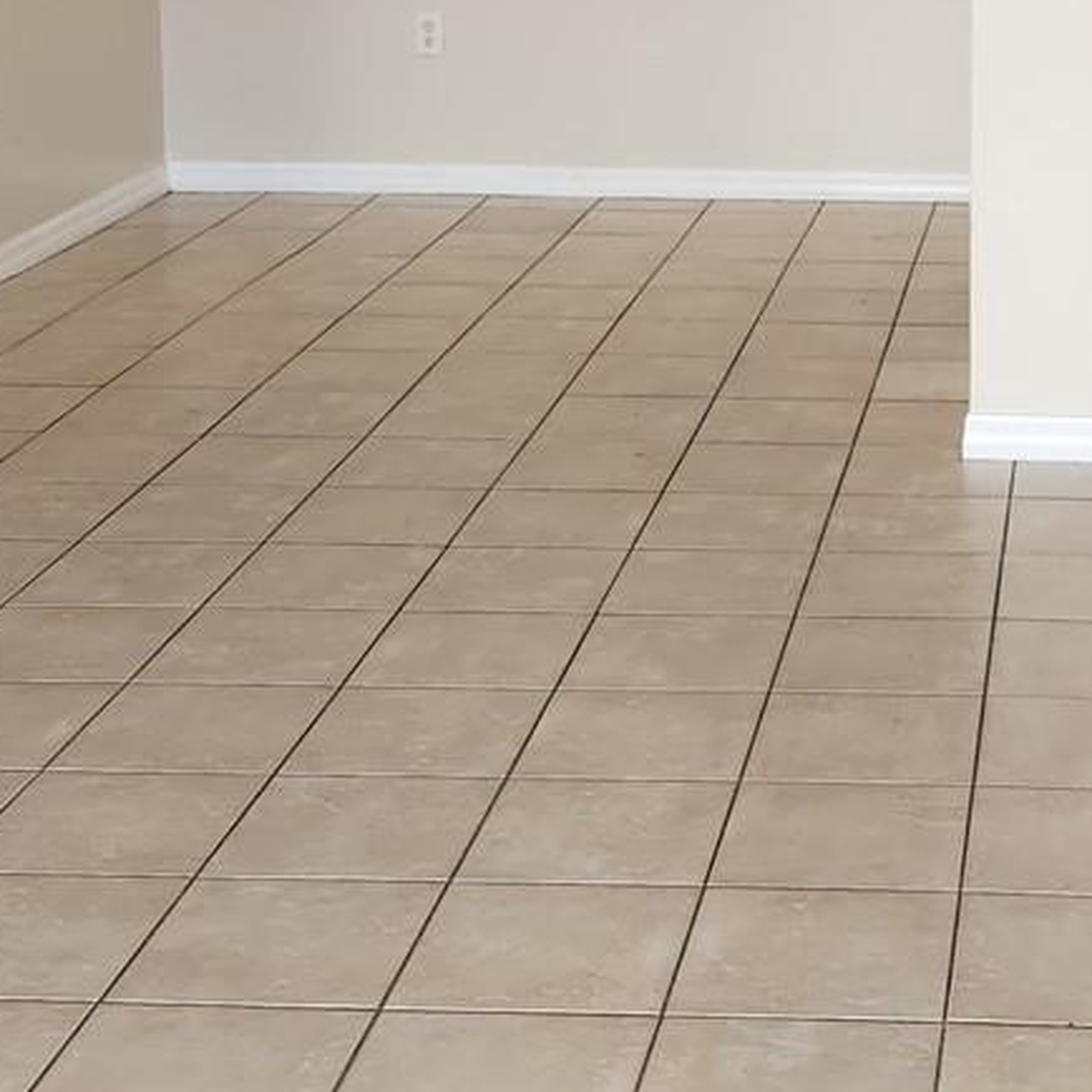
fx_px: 2677
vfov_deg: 22.2
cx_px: 1009
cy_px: 10
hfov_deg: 22.4
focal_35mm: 75
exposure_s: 1/120
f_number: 1.8
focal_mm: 5.4
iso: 125
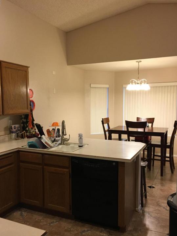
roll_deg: +0.6
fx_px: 211
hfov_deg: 45.5
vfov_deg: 58.3
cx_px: 89
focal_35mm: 31
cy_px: 126
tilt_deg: -4.2
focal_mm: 4.15
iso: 125
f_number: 2.2
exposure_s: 1/30
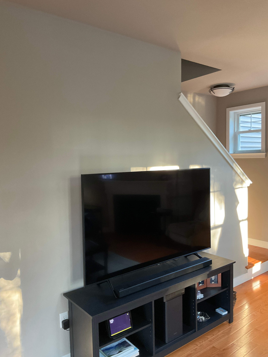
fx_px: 299
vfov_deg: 61.7
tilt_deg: -2.1
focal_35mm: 29
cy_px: 178
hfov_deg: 48.2
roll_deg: +1.6
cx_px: 134
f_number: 1.8
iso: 250
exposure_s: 1/40
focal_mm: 3
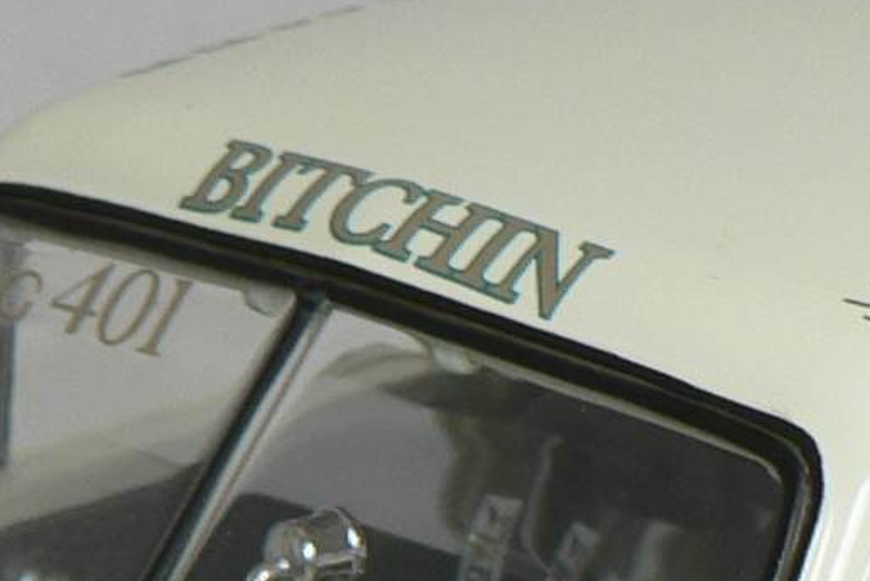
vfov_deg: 3.2
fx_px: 10494
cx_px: 581
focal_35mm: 434
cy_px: 1061
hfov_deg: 4.7
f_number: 3.2
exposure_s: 1/60
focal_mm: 14
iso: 80
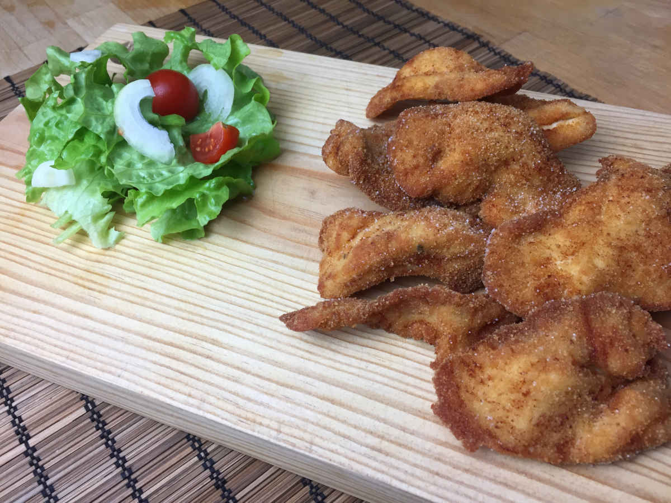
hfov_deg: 61.7
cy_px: 252
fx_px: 562
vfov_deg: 48.2
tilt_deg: -48.7
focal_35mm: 29
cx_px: 336
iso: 32
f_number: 2.2
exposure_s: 1/33
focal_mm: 4.15
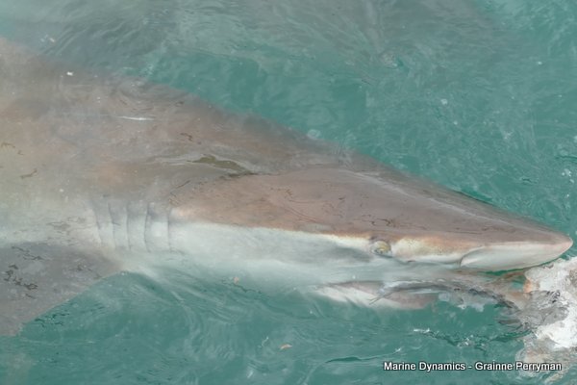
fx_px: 1795
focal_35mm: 112
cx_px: 288
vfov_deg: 12.2
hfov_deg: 18.3
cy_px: 192
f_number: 3.9
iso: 125
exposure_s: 1/500
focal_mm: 40.84
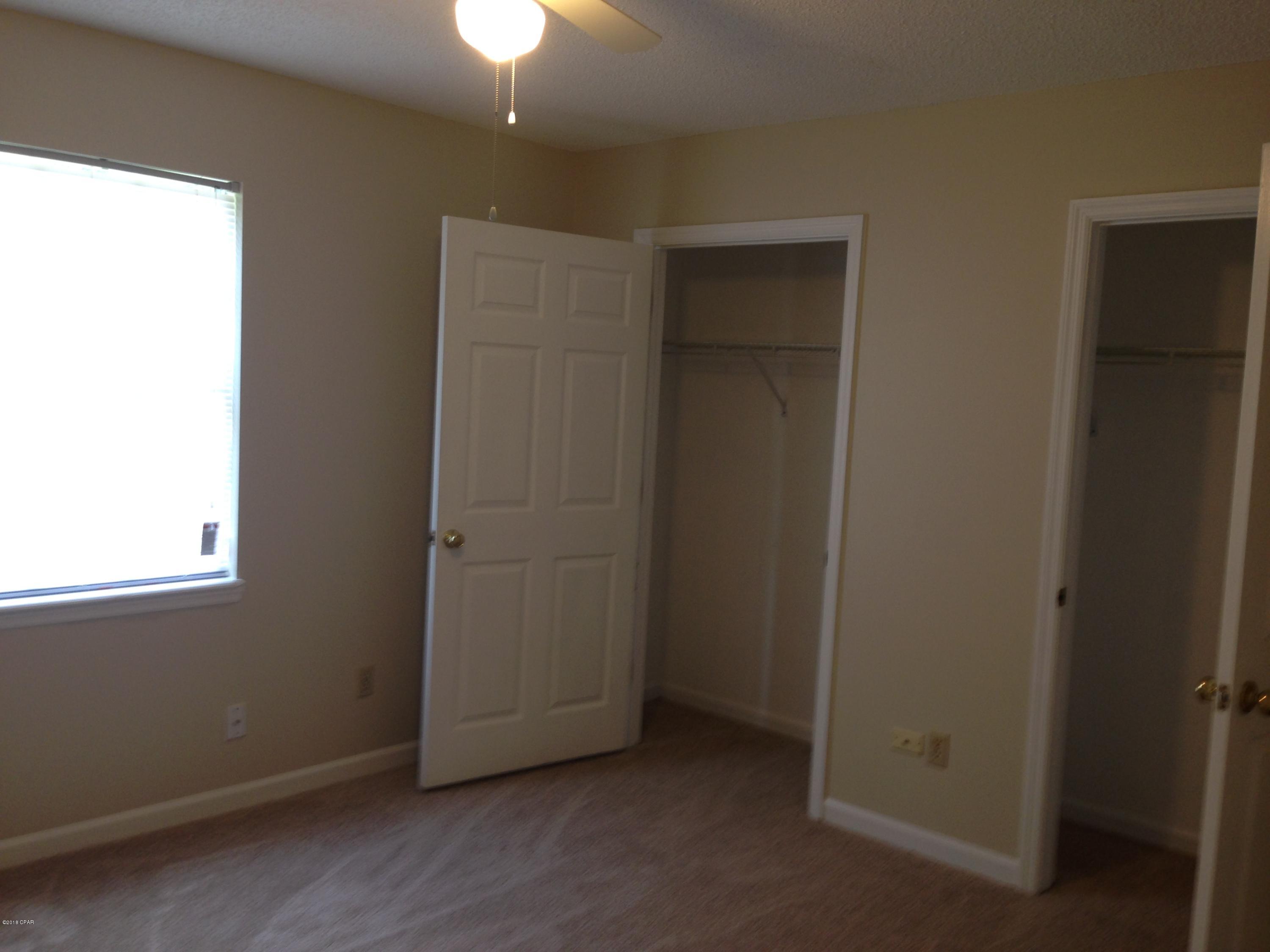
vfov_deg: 42.9
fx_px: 1211
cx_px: 635
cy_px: 476
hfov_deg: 55.4
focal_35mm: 33
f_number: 2.4
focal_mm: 4.12
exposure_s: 1/20
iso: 64
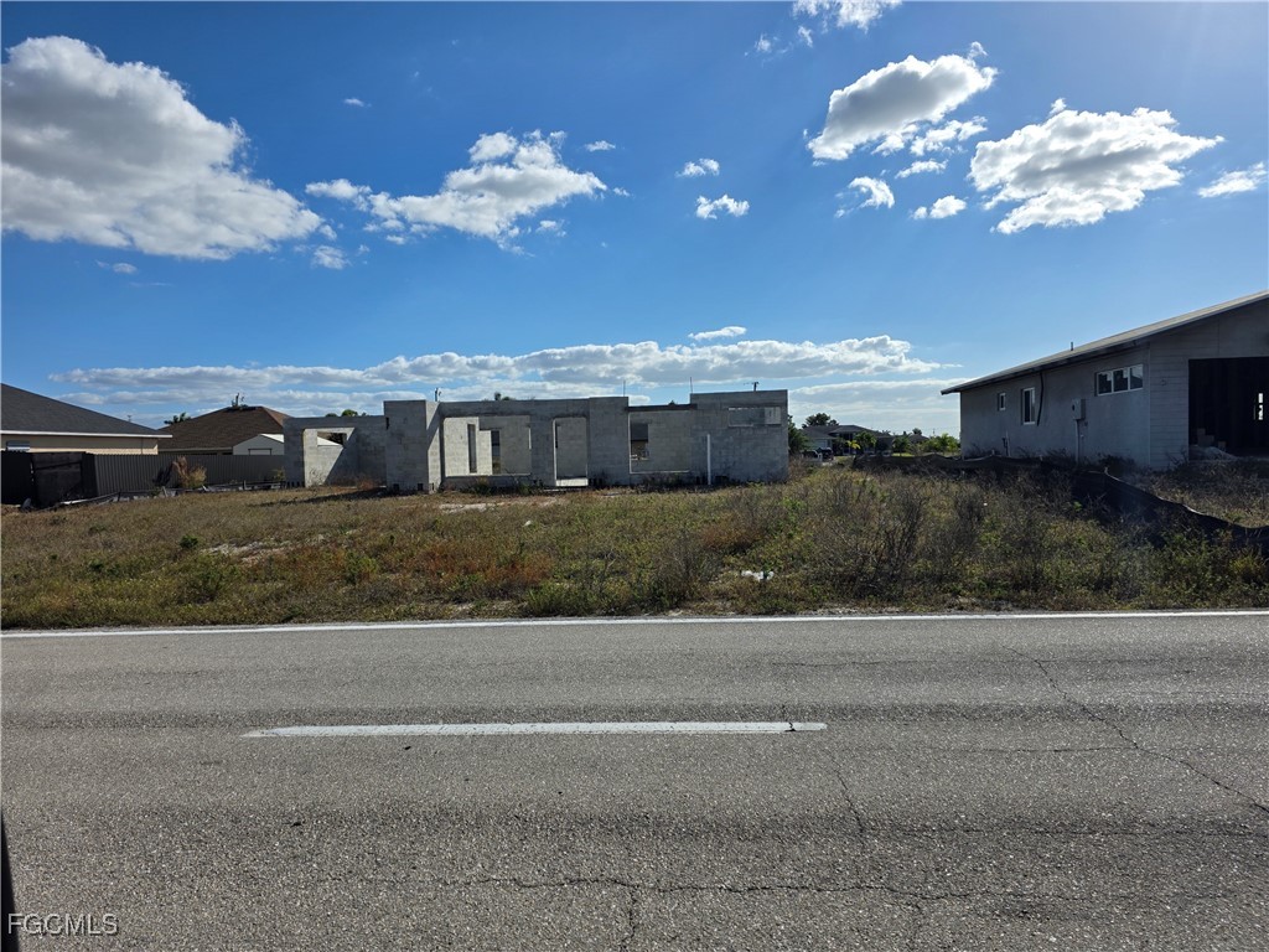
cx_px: 634
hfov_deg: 73.9
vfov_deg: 58.9
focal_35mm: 23
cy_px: 476
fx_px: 843
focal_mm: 6.3
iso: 50
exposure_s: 1/7944
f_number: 1.7
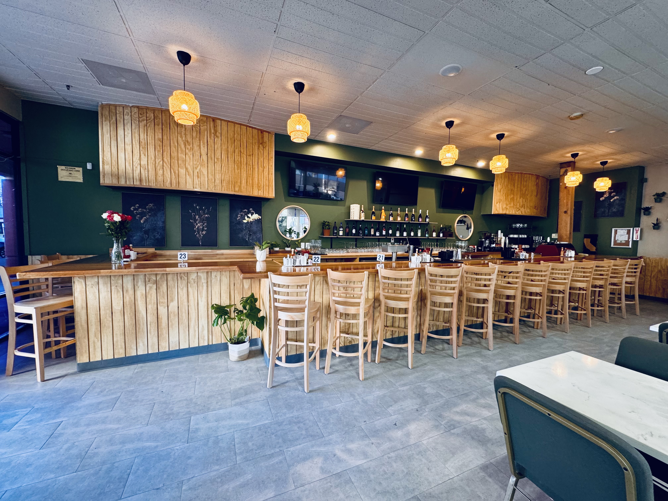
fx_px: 270
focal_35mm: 14
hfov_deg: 102.1
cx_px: 334
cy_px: 250
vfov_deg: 85.7
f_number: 2.2
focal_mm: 2.22
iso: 200
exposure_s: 1/60
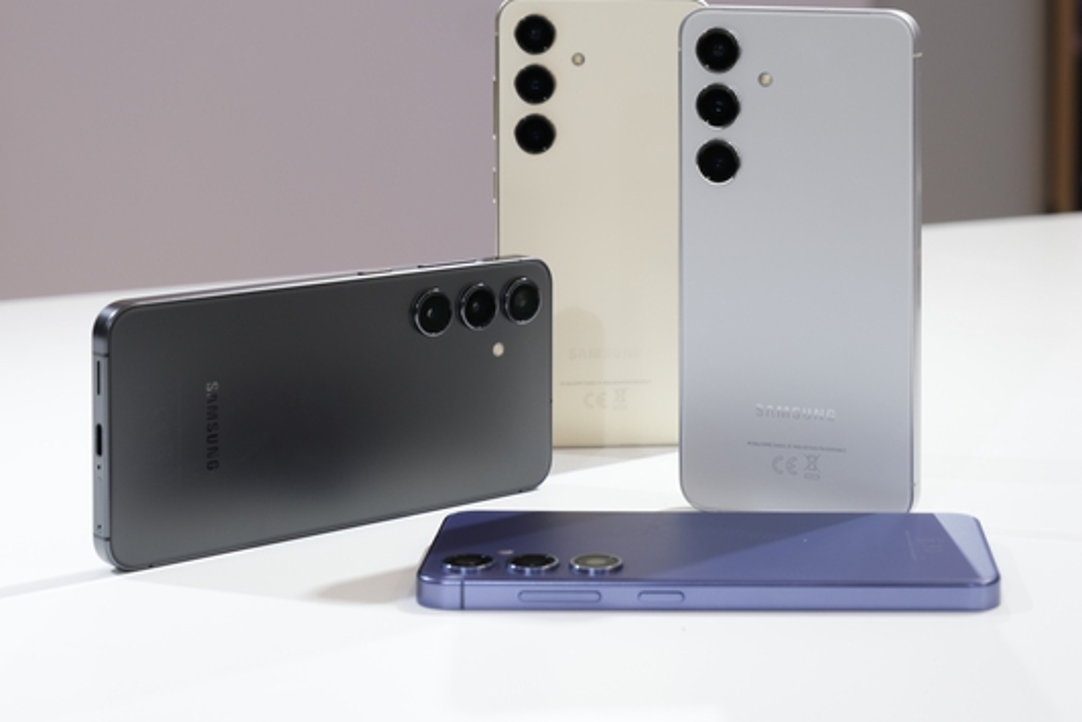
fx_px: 2165
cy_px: 315
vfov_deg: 18.9
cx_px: 526
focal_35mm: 72
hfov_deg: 28.1
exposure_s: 1/25
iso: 160
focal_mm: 40.1
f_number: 5.6
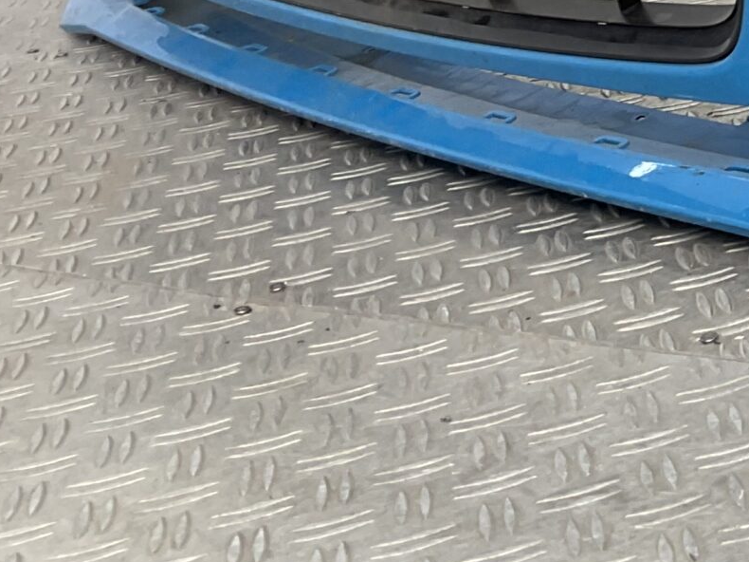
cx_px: 1097
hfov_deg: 18.6
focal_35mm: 94
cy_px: -199
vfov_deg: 14.9
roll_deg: +5.1
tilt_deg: -12.0
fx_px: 2033
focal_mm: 3
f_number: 1.8
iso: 16
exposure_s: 1/120
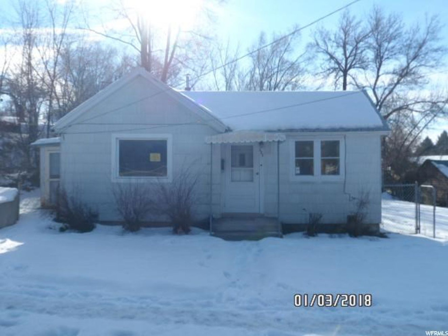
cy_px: 168
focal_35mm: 28
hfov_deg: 63.4
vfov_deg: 49.7
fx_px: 362
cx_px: 224
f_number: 8.8
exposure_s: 1/125
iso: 80
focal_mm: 4.9
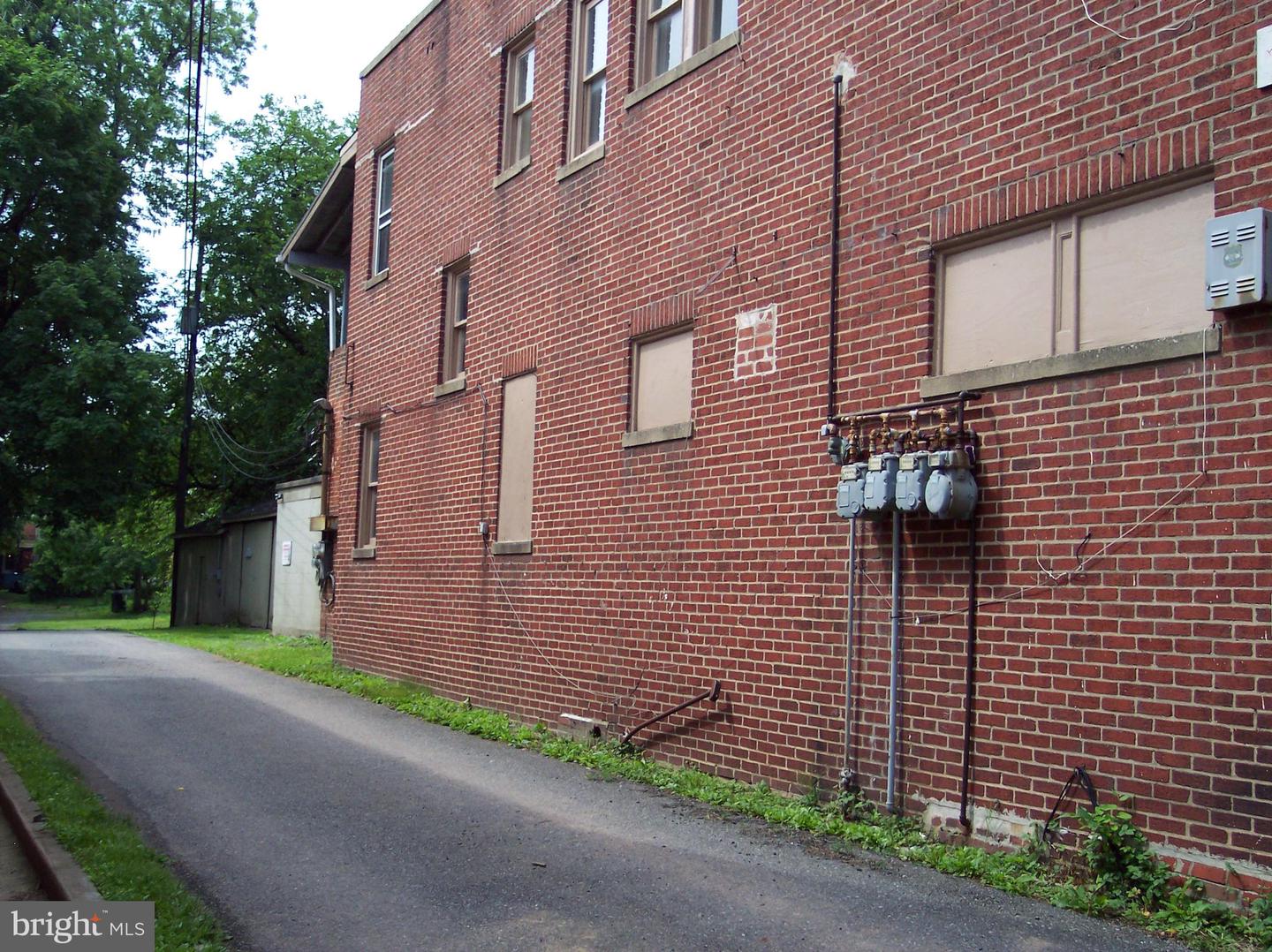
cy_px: 476
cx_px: 636
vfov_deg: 37.7
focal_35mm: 38
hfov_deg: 49.0
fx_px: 1395
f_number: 2.8
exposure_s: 1/700
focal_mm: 8
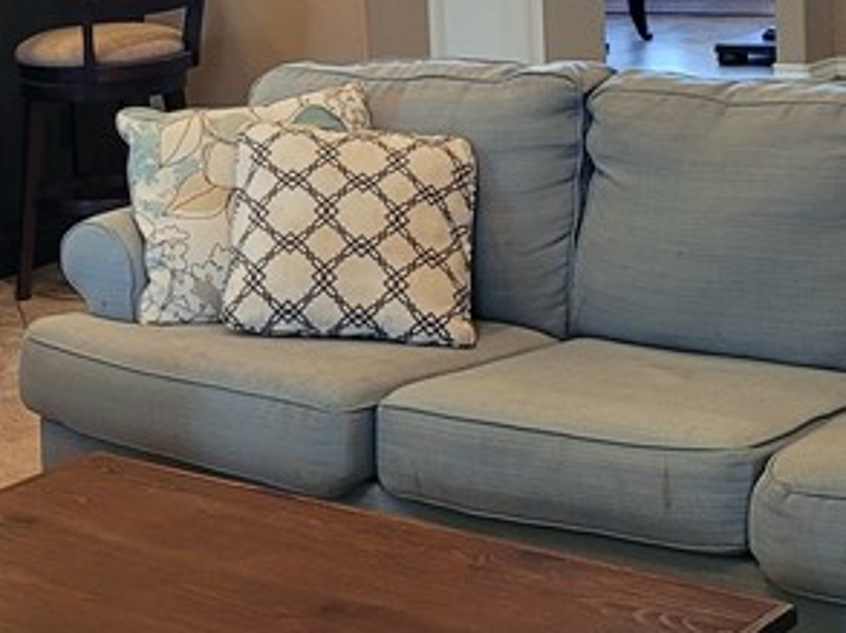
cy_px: 124
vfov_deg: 16.1
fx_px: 2221
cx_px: -153
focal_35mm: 91
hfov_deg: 20.3
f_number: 1.8
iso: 200
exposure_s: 1/40
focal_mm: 5.4
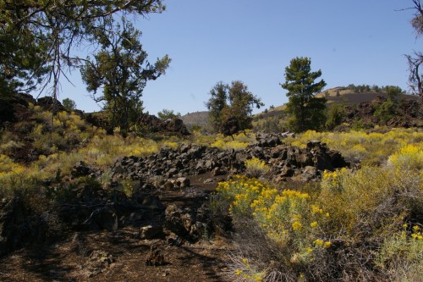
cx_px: 212
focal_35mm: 32
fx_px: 370
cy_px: 141
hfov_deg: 59.5
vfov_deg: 41.7
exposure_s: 1/180
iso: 200
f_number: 9.5
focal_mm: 21
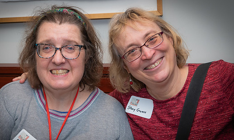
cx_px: 73
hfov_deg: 24.0
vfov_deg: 14.5
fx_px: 548
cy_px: 92
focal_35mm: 87
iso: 500
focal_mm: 44
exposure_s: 1/60
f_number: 7.1
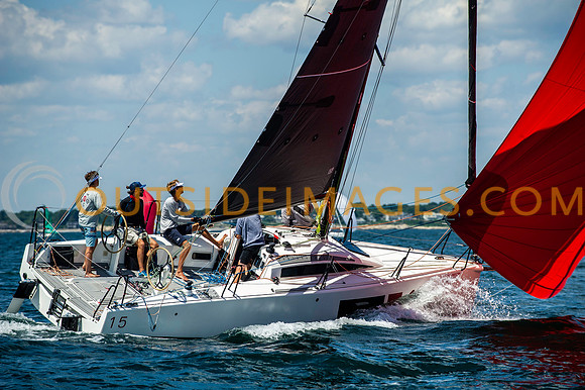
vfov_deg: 7.4
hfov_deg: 11.1
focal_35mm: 185
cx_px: 292
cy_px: 195
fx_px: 3004
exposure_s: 1/2500
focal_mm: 185
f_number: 5
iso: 320
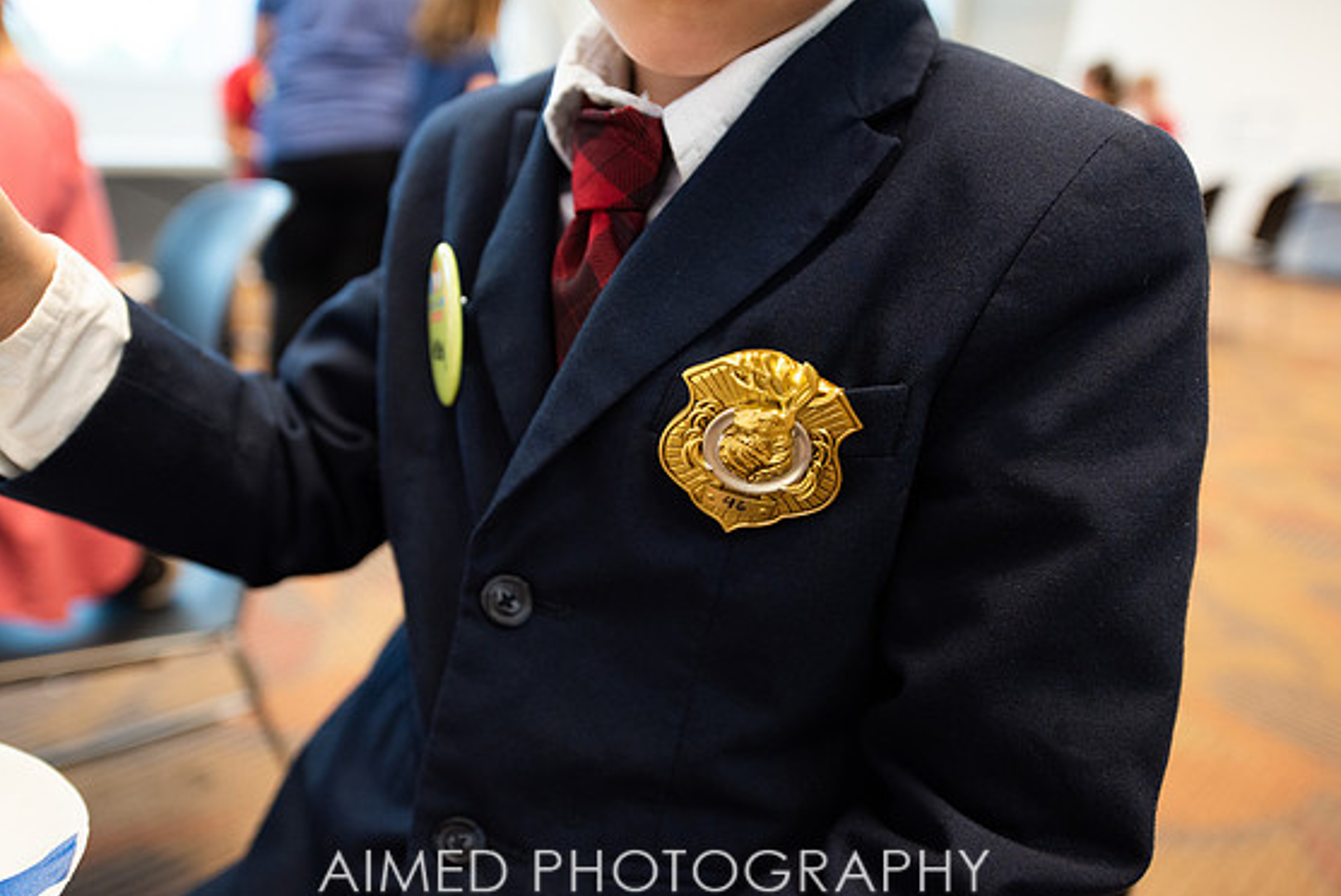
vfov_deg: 51.3
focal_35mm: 25
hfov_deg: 71.5
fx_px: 932
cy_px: 452
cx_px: 657
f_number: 2.8
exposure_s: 1/200
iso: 1000
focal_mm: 24
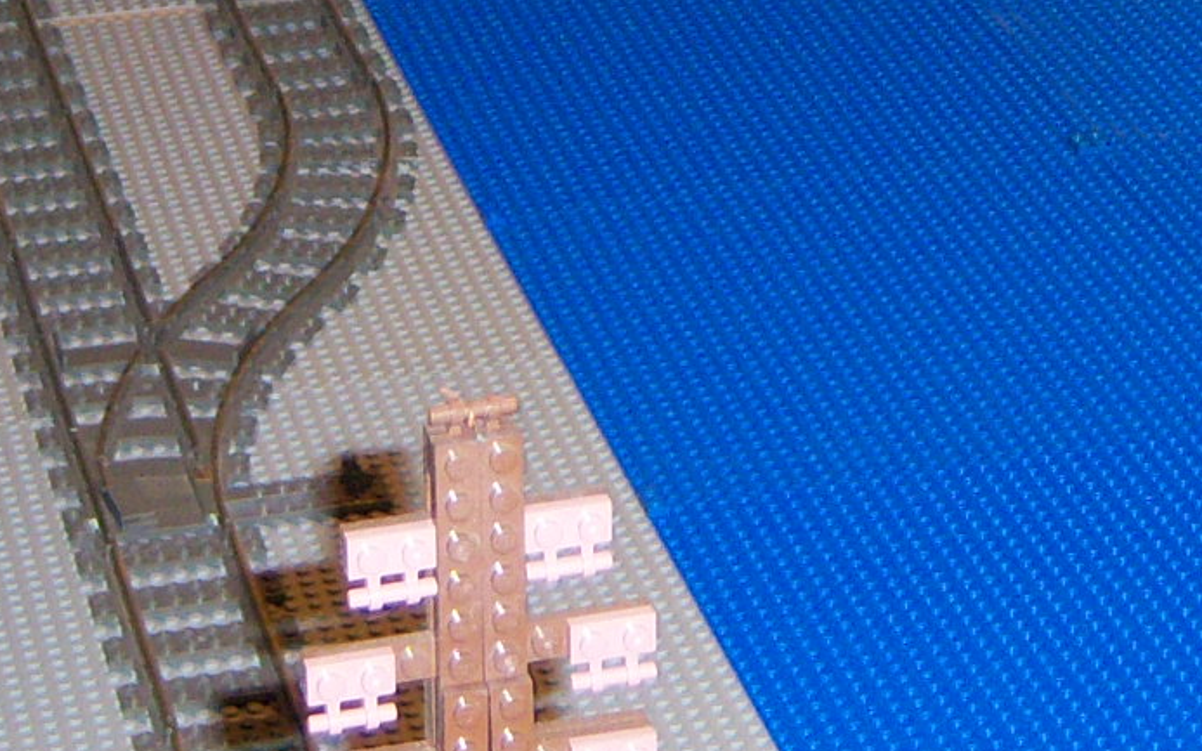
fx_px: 4619
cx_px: 848
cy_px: -362
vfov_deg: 9.1
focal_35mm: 141
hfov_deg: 14.8
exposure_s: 1/60
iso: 160
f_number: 2.8
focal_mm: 7.5
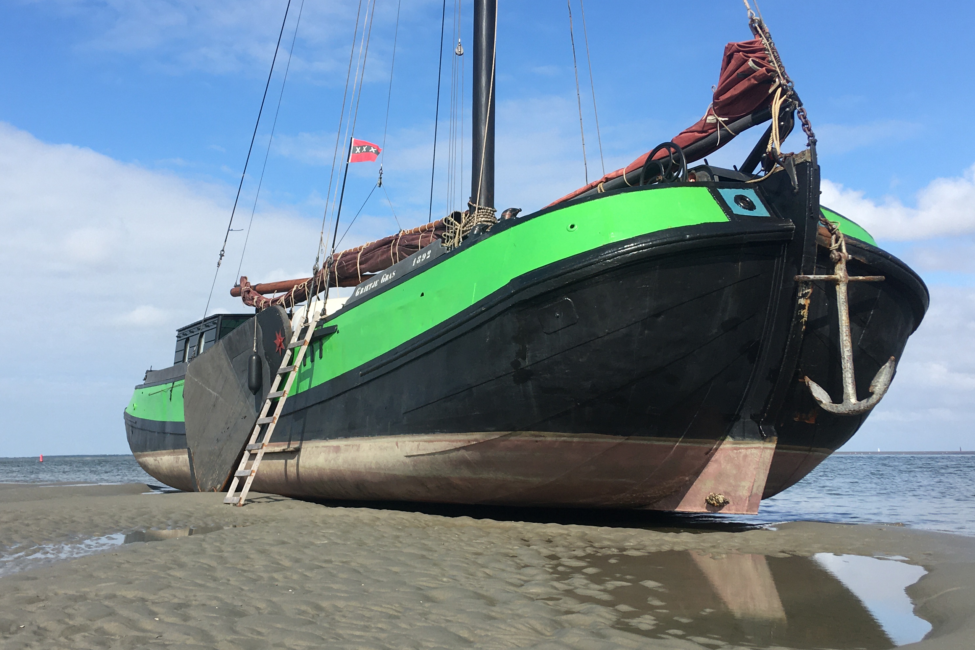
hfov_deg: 47.4
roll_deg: -0.7
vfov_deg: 32.6
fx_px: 1110
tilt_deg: +5.2
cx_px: 447
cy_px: 332
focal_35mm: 41
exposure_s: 1/1538
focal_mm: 4.15
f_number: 2.2
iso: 25
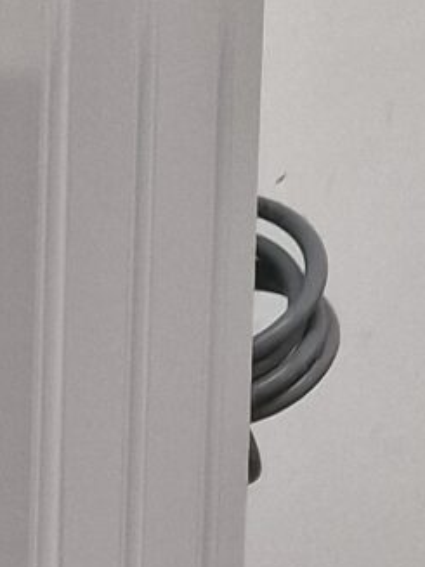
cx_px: -836
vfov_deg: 10.6
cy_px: 855
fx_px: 2949
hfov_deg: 7.3
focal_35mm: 180
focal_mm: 6.4
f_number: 1.8
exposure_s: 1/180
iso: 160
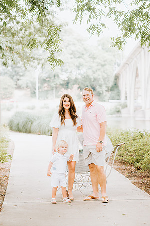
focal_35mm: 85
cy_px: 113
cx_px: 75
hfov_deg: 16.1
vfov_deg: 23.9
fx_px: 531
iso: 160
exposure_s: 1/250
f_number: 2.8
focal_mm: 85
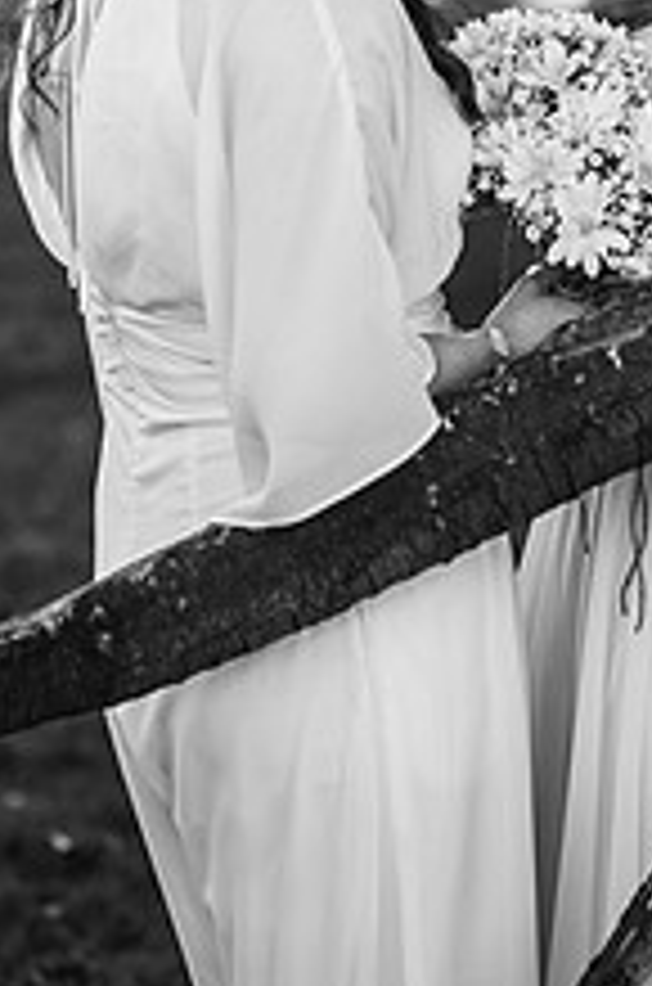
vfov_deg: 11.7
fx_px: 4777
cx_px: 452
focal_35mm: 175
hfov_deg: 7.8
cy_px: 50
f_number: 2.5
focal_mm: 85
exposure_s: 1/800
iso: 100
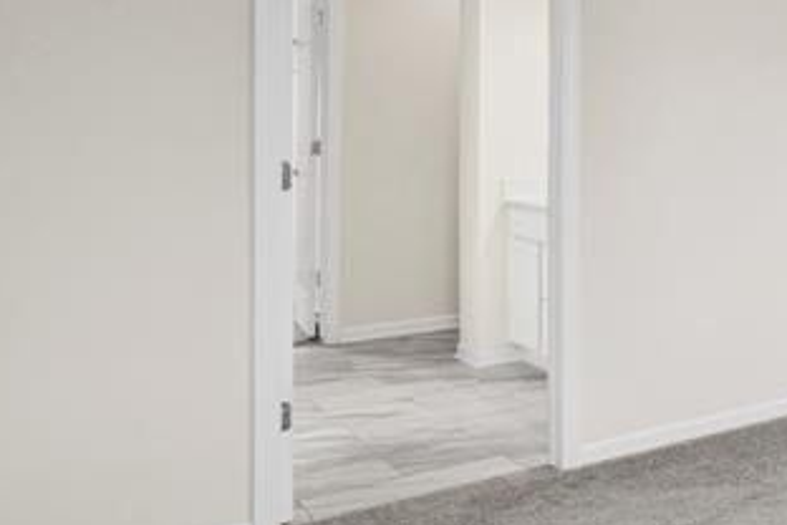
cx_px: 1140
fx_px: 1006
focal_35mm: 46
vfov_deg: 28.7
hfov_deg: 29.2
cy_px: 110
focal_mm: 14
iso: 100
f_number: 9
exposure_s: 1/2
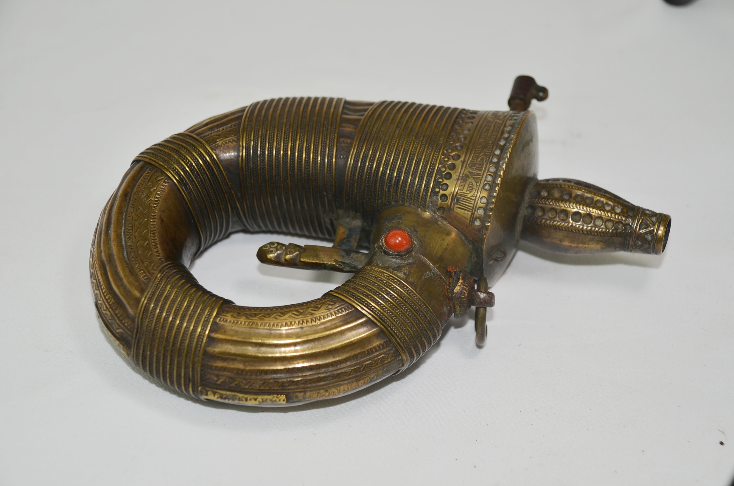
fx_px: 1526
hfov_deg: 27.0
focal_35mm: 75
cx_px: 367
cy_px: 243
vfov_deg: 18.1
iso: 100
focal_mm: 50
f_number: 5
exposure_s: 1/250
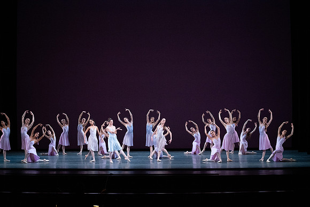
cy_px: 104
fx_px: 603
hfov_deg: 28.8
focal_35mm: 70
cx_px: 155
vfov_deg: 19.5
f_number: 9
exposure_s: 1/400
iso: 12800
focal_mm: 70
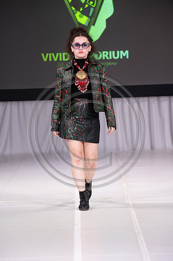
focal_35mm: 160
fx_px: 1156
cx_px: 86
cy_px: 130
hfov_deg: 8.6
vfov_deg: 12.9
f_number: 5.6
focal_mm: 160
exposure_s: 1/400
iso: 2000
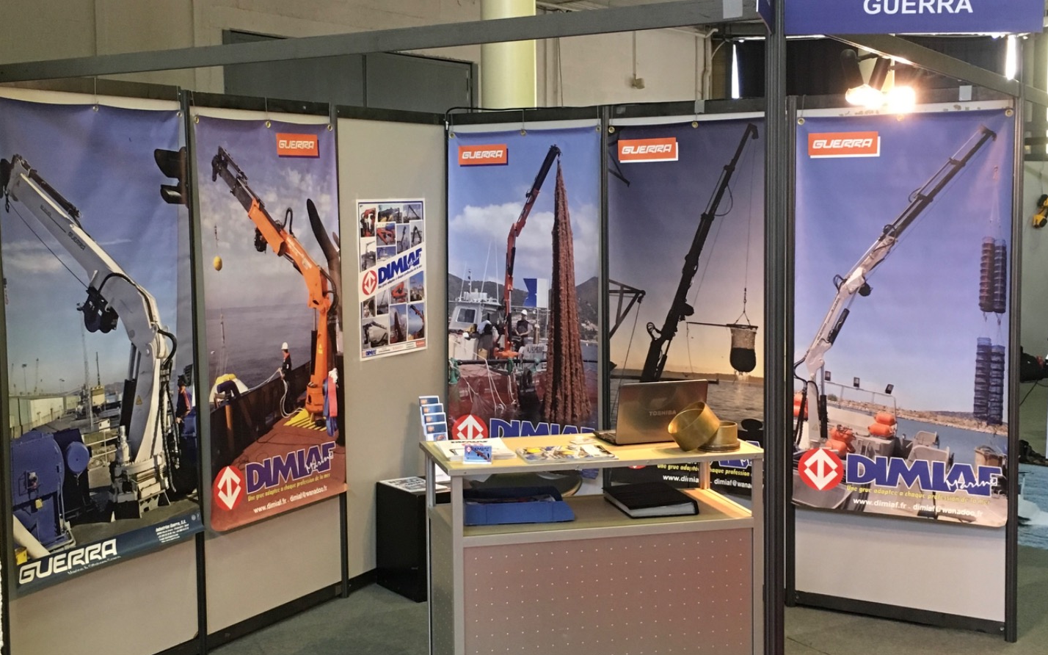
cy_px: 326
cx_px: 528
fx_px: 885
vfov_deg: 40.6
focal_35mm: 31
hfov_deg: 61.2
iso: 160
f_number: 2.2
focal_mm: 4.15
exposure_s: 1/33
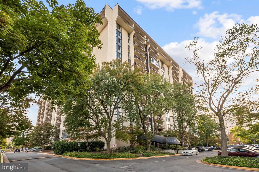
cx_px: 130
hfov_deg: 96.7
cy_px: 86
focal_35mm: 16
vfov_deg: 73.7
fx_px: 115
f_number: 7.1
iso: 100
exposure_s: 1/80
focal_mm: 16
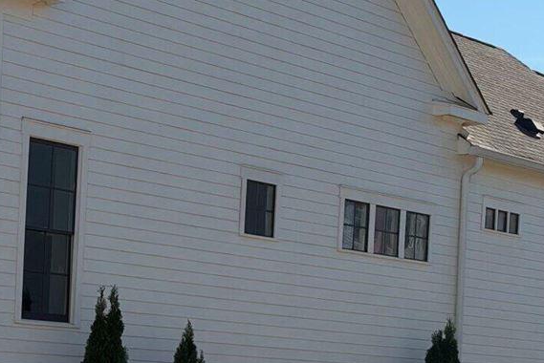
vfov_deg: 13.4
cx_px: 34
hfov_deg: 19.7
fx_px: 1527
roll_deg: -2.6
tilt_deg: +0.5
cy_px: 366
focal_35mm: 101
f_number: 1.8
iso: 64
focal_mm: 6.93
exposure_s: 1/4587
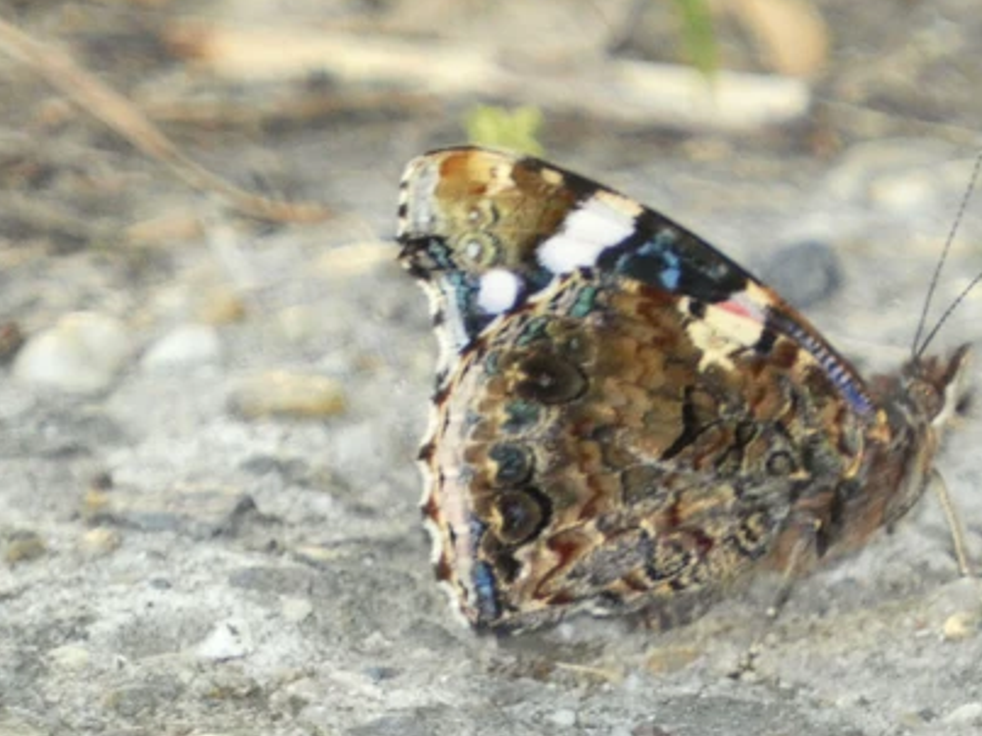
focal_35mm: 1828
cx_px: 692
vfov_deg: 0.8
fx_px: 51842
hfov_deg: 1.1
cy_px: 414
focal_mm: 206.4
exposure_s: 1/100
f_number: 5.8
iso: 500
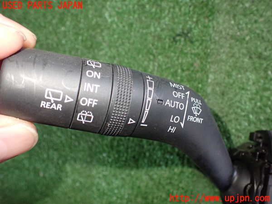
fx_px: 236
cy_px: 102
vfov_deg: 46.8
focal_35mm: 30
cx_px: 136
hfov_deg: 60.0
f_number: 2.3
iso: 800
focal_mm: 5.4
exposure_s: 1/80
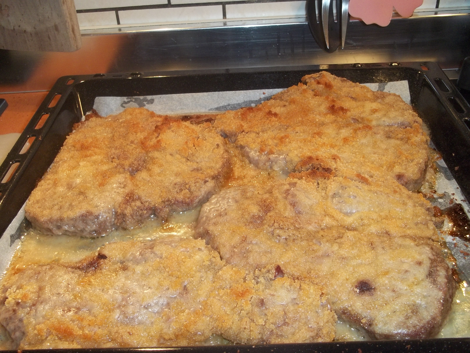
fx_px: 489
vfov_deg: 39.7
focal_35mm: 36
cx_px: 235
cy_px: 176
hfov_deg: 51.4
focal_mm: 6.5
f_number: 3.1
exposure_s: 1/30
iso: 160
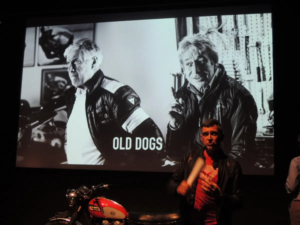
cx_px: 150
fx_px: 433
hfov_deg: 38.2
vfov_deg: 29.1
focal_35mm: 50
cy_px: 112
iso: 400
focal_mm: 9
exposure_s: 1/30
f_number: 3.7
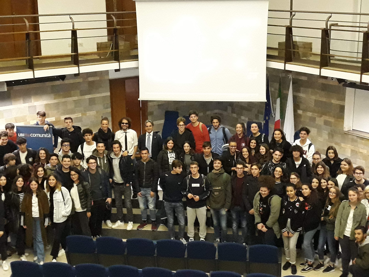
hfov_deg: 65.3
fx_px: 288
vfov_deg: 51.4
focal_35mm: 27
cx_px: 184
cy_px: 138
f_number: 1.7
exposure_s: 1/25
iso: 500
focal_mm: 3.71
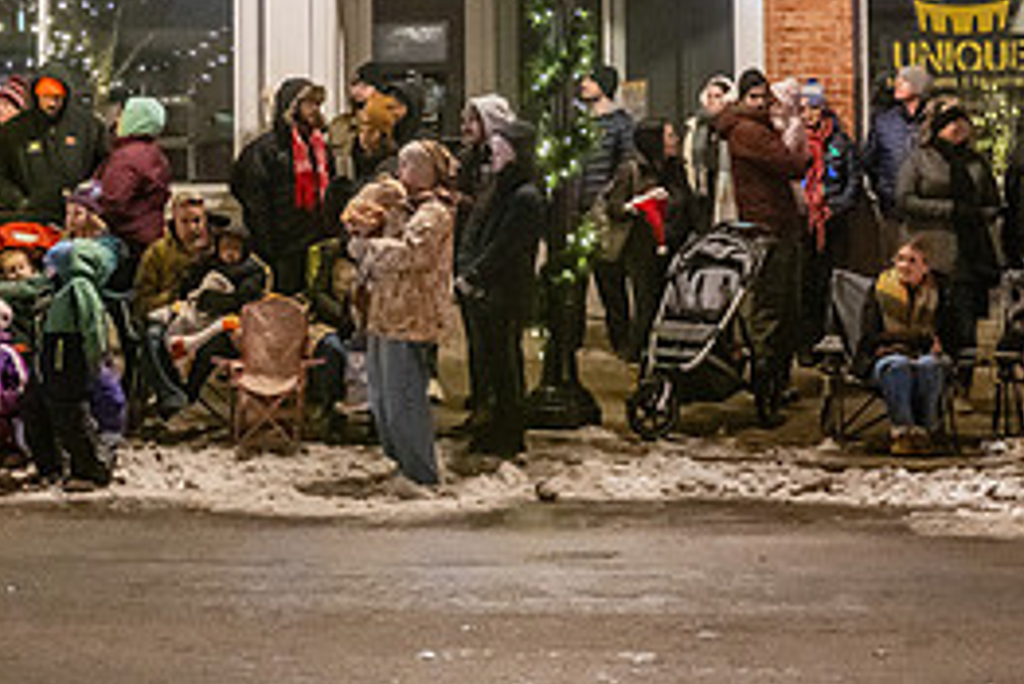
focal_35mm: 84
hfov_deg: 24.2
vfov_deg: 16.0
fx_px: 2391
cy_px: 14
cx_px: 469
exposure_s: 1/200
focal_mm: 38
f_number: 2.8
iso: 6400
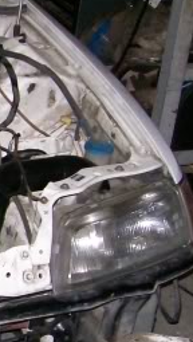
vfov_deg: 19.0
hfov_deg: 9.8
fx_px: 1016
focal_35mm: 112
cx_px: -241
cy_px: 261
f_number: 2.8
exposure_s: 1/64
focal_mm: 5.8
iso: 200
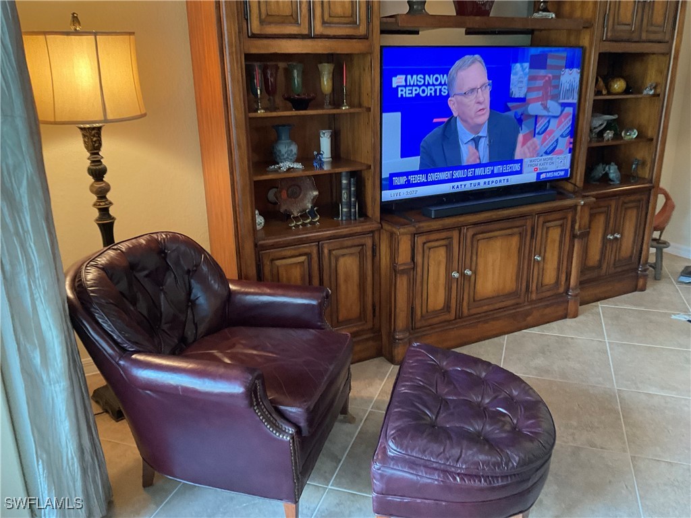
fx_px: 579
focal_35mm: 29
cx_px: 346
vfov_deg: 48.2
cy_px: 259
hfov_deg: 61.7
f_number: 1.8
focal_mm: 3
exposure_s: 1/60
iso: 160
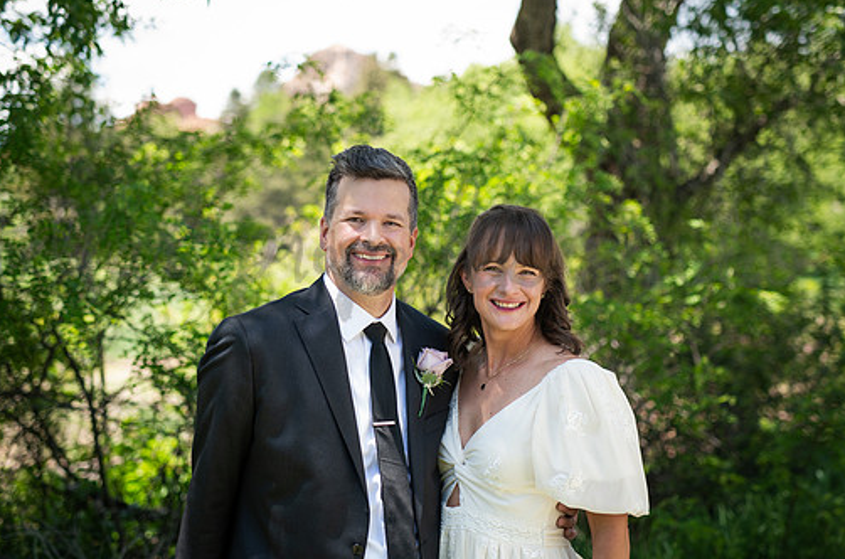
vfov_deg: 22.5
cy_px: 236
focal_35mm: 60
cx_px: 401
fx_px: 1405
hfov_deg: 33.5
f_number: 2.2
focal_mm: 50
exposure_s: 1/640
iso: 125
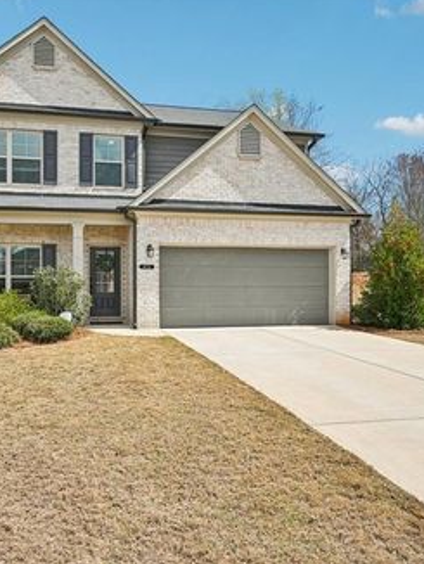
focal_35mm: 28
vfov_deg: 63.4
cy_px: 279
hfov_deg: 49.0
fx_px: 457
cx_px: 145
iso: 100
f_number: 8
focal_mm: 19
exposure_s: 1/500
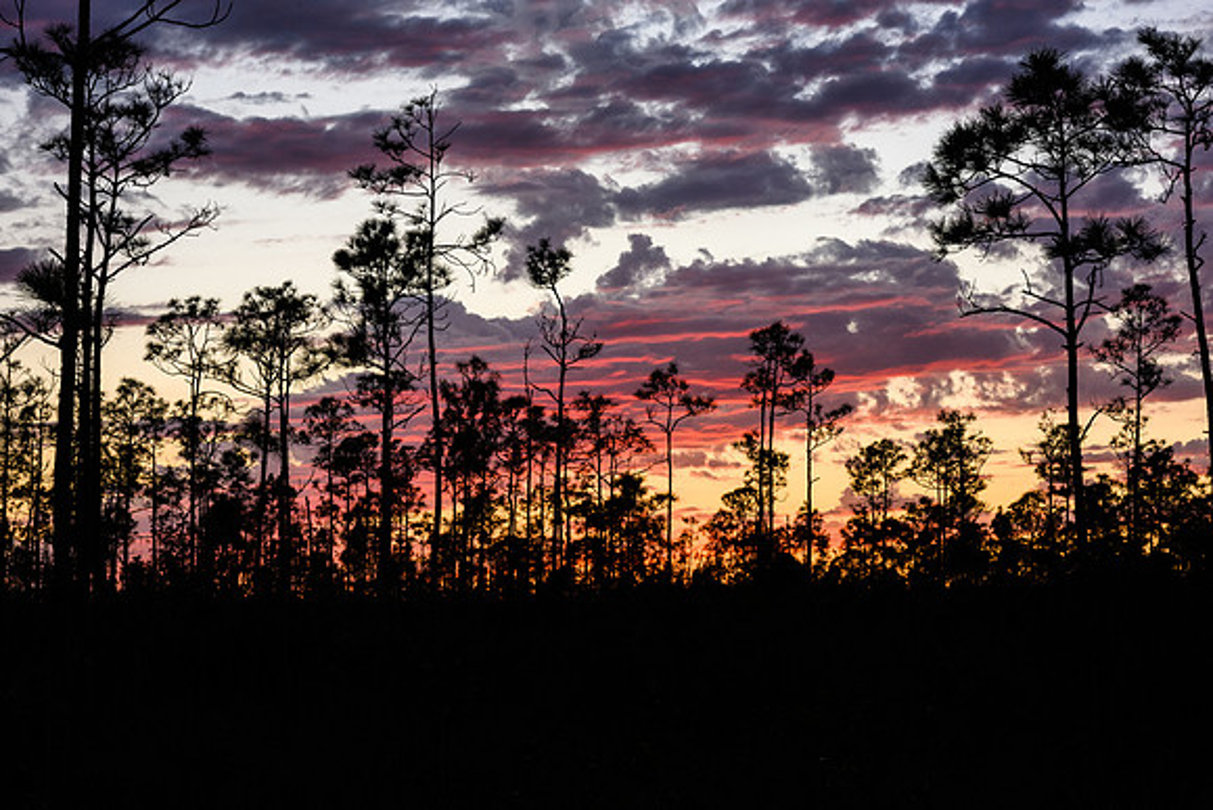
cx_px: 603
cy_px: 407
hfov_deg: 25.5
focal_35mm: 79
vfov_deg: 17.2
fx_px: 2677
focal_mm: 79
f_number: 14
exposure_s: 1/60
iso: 500
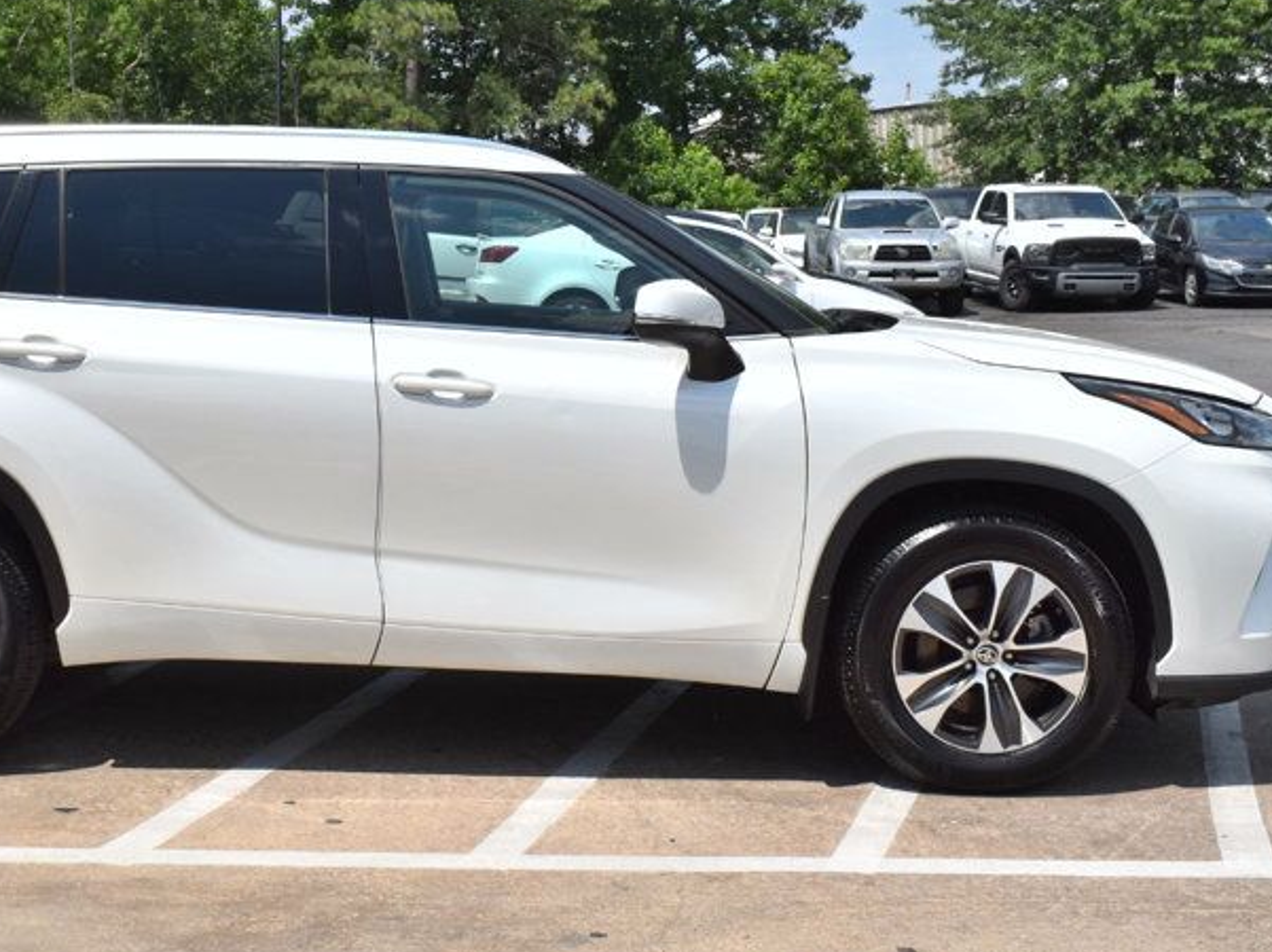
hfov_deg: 32.4
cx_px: 406
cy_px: 317
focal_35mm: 59
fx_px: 2167
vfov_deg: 24.7
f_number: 10
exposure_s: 1/1000
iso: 200
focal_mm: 24
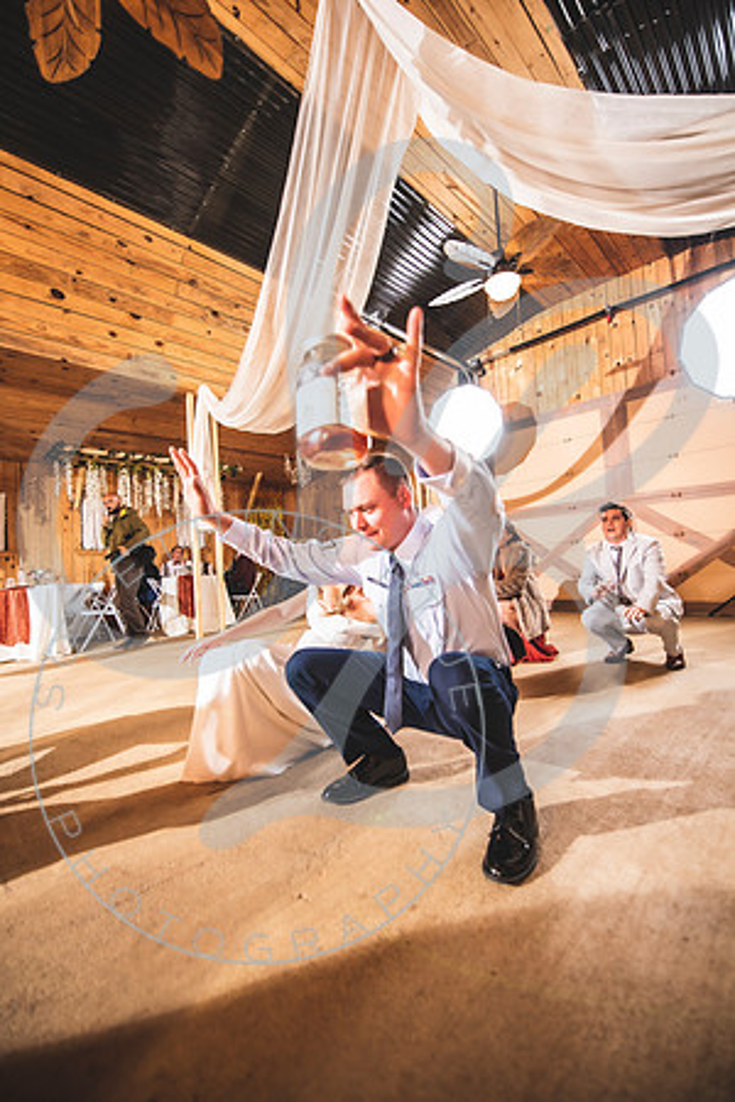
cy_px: 551
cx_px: 368
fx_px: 429
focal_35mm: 14
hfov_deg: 81.2
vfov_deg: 104.3
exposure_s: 1/125
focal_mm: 14
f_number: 2.8
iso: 800
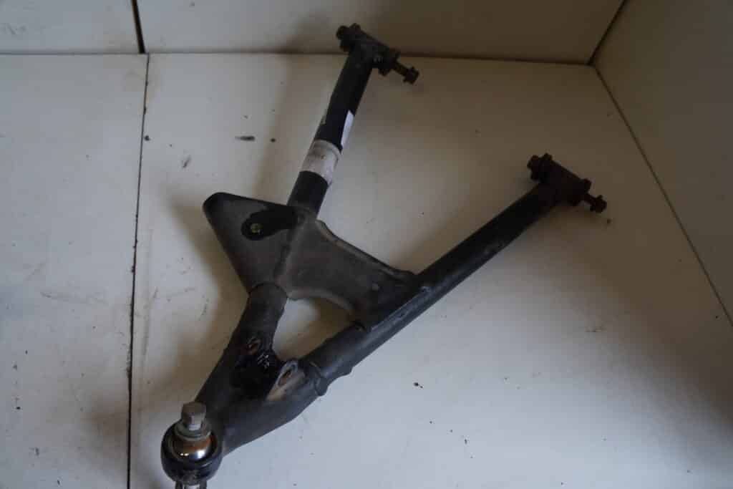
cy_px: 244
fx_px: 550
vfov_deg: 47.9
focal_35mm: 27
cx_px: 366
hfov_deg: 67.4
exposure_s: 1/60
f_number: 3.5
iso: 100
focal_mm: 18
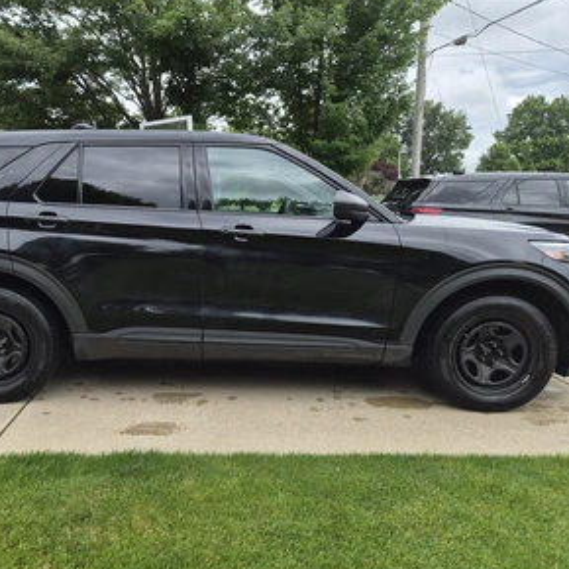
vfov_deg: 57.3
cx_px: 222
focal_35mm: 28
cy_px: 286
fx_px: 521
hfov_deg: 56.8
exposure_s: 1/2520
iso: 80
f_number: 1.8
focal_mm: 5.4
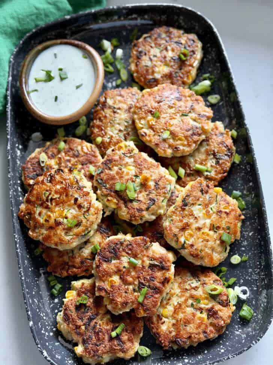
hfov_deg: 30.3
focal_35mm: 48
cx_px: 136
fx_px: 505
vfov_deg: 39.7
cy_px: 182
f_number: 1.8
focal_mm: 6.8
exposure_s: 1/64
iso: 100
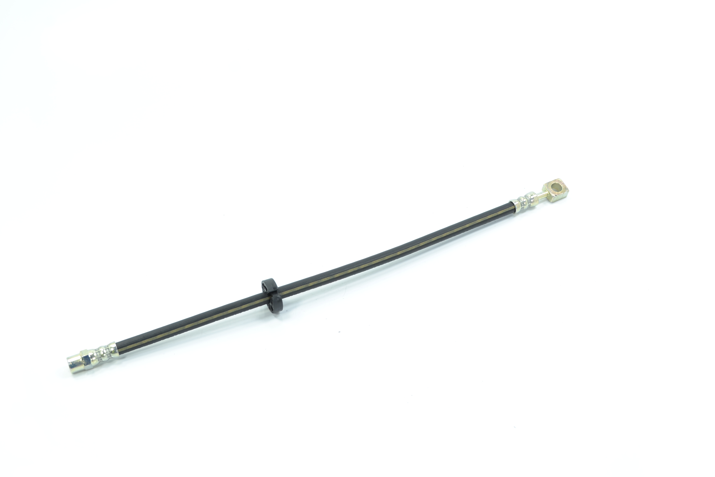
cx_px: 358
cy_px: 238
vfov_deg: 28.1
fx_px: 953
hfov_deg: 41.1
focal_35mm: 48
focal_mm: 32
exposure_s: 1/25
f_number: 7.1
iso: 100
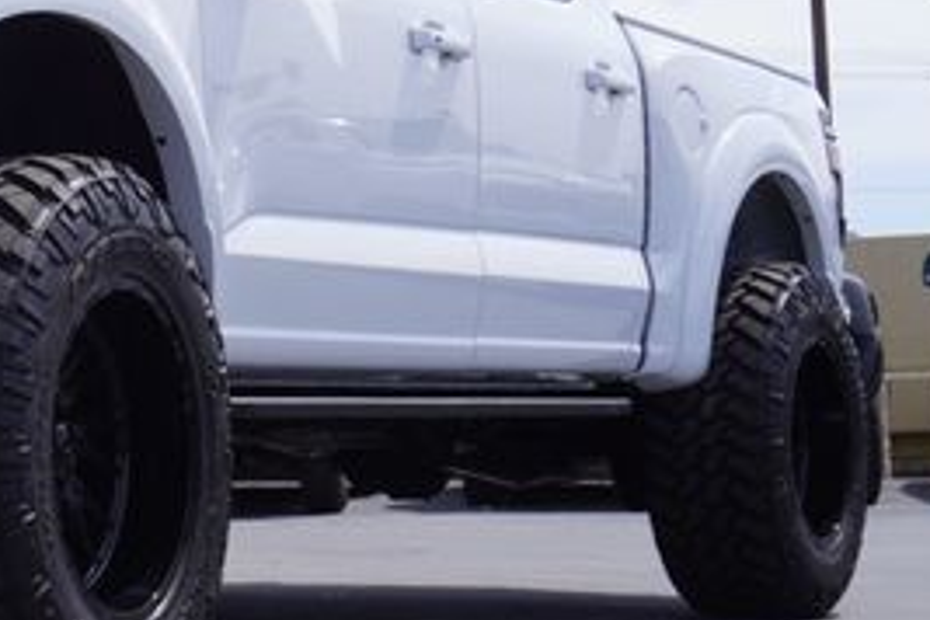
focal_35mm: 108
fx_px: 2790
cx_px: -136
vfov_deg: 12.6
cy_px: 111
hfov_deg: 18.1
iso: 100
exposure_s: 1/160
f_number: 11
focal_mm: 30
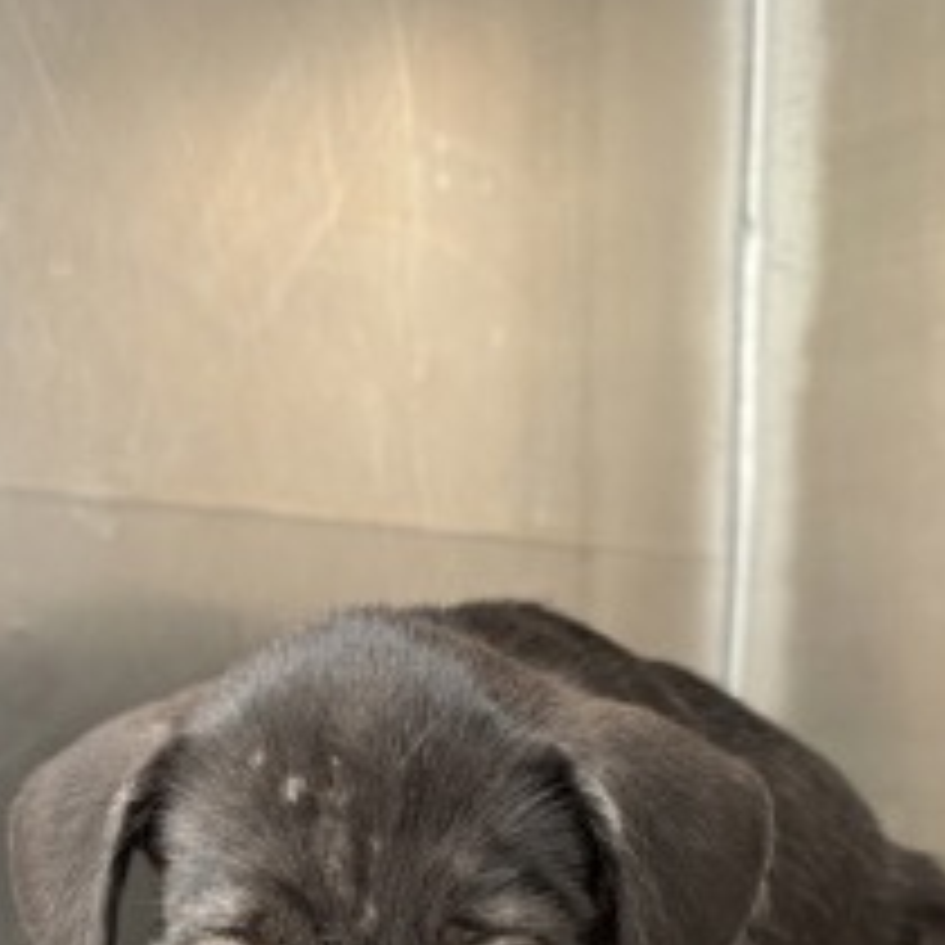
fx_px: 1421
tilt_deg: -12.4
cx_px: 475
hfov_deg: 36.8
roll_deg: +1.0
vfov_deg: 33.8
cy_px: 932
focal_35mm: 46
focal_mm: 5.96
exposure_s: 1/60
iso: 200
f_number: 1.6
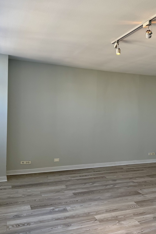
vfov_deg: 55.8
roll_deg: -1.2
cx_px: 105
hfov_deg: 38.4
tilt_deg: -0.4
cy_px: 115
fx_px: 221
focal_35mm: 34
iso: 64
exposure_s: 1/120
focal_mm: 6.76
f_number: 1.78
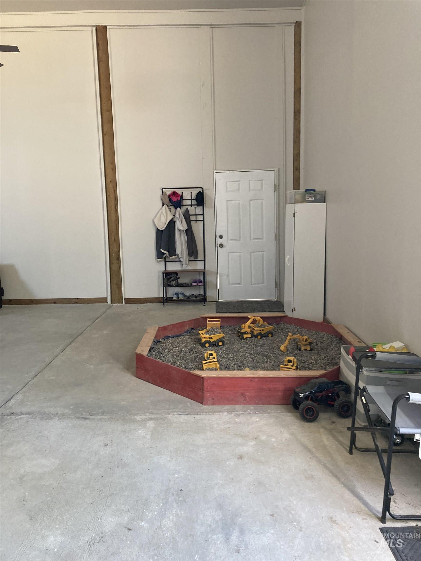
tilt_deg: -6.3
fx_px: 454
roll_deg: +1.4
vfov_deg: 63.4
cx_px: 210
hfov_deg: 49.7
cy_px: 280
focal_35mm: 28
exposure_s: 1/60
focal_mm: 3.99
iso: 160
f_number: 1.8
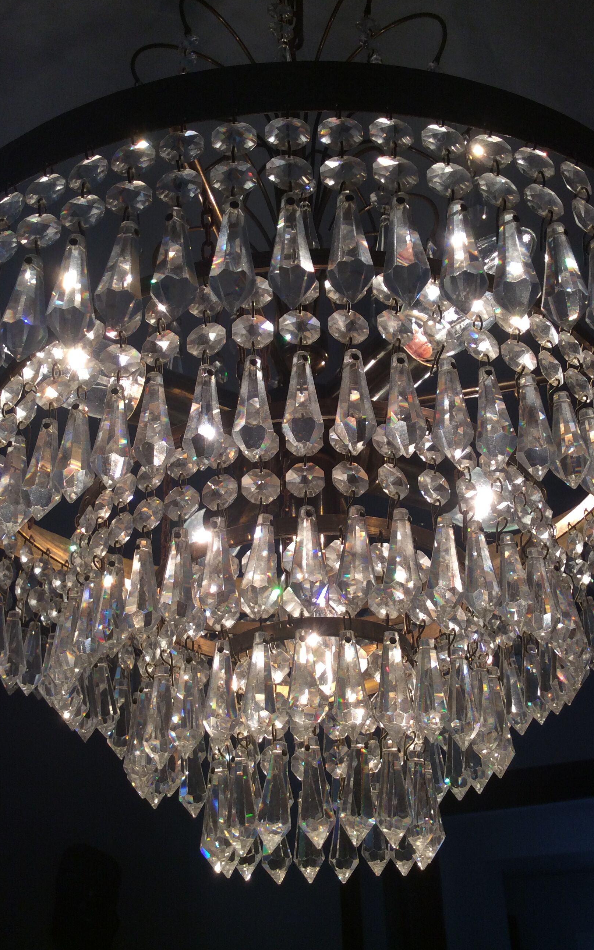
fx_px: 881
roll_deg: +2.4
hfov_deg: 37.3
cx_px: 312
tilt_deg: +29.5
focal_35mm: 34
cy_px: 474
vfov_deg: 56.7
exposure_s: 1/120
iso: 32
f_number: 2.4
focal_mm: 3.3
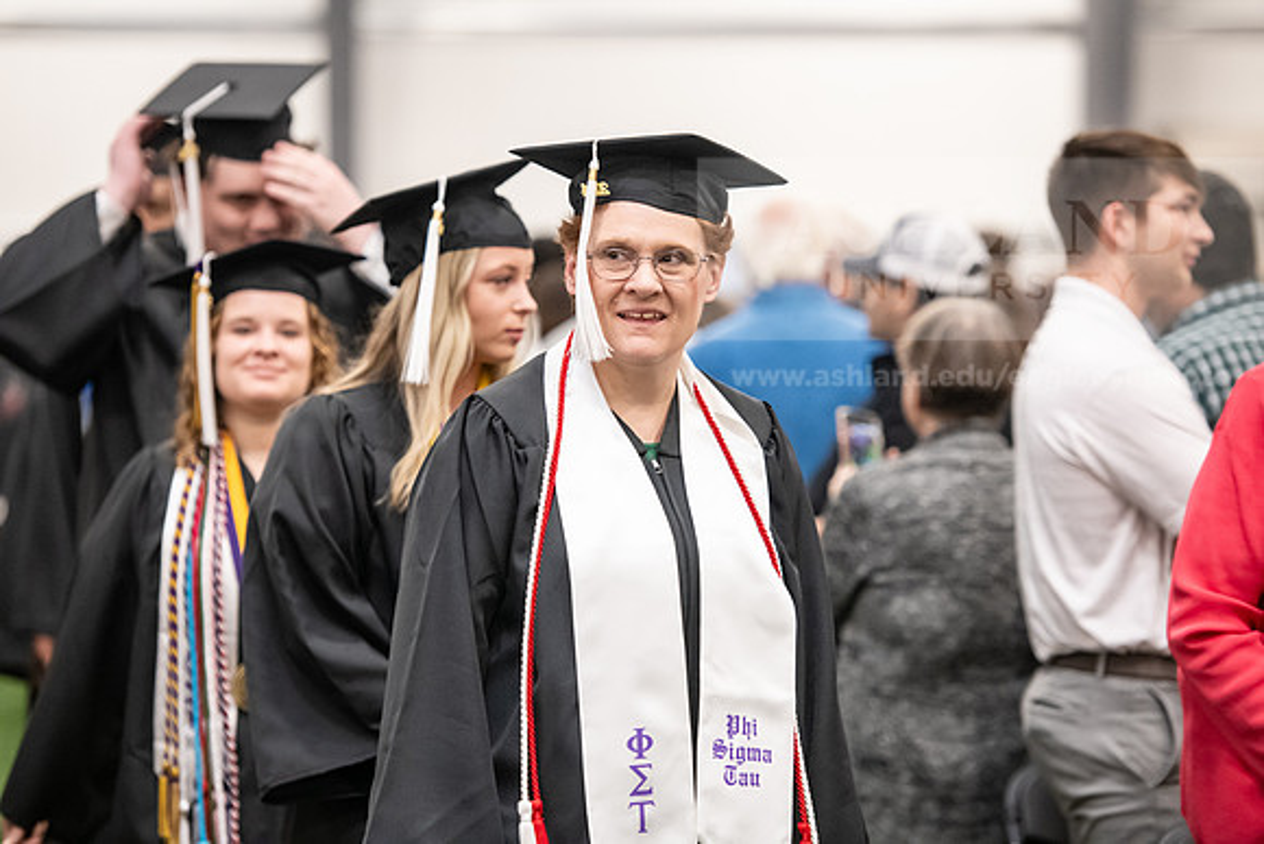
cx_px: 632
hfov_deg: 14.7
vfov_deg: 9.8
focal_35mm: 140
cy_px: 422
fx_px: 4916
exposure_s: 1/200
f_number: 3.2
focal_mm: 140
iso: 3200
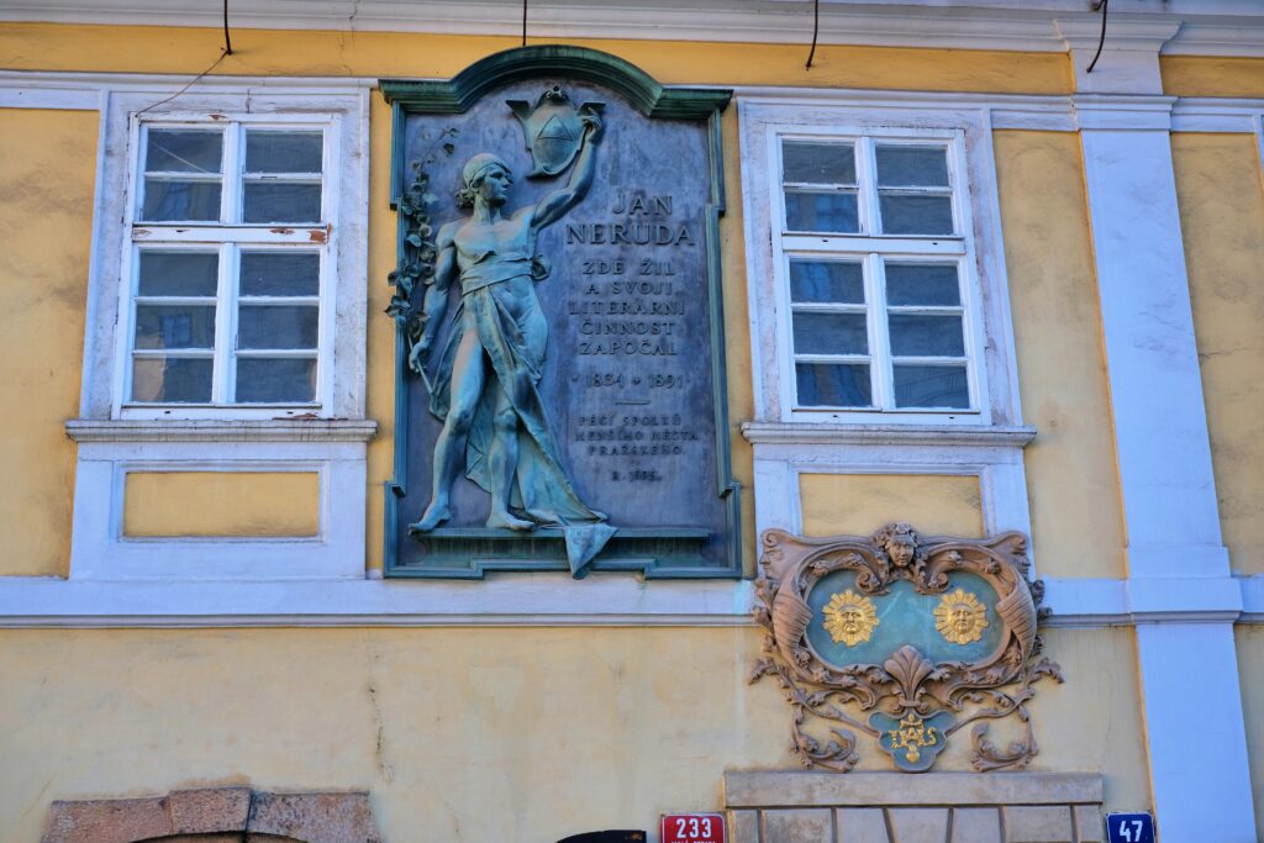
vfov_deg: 25.5
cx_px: 632
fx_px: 1861
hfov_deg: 37.5
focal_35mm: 53
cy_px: 422
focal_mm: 35
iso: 160
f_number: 2.8
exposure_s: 1/320
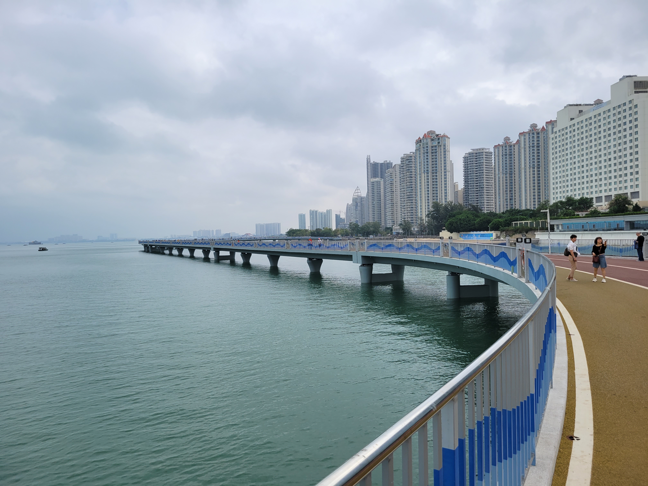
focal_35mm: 26
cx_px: 324
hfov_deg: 67.3
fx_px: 487
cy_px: 243
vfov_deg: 53.1
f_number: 1.8
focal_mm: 5.4
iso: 40
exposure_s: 1/2961
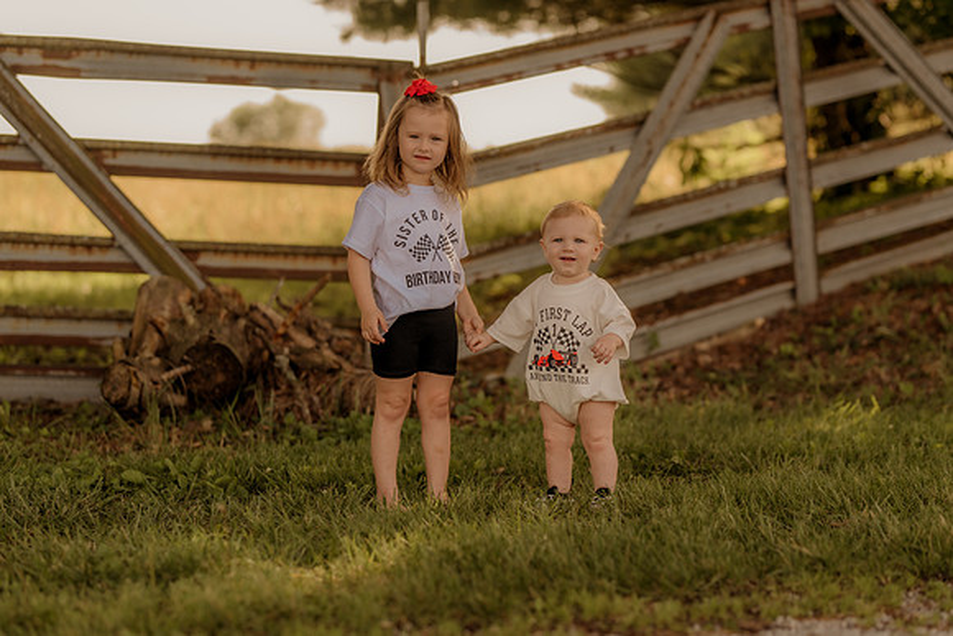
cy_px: 318
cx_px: 476
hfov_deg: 23.9
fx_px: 2251
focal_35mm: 85
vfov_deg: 16.1
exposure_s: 1/1250
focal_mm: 85
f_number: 2
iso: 250
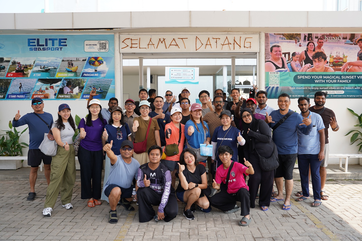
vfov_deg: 45.0
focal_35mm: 29
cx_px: 181
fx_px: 292
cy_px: 120
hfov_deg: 63.7
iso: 100
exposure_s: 1/200
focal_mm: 29
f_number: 4.5
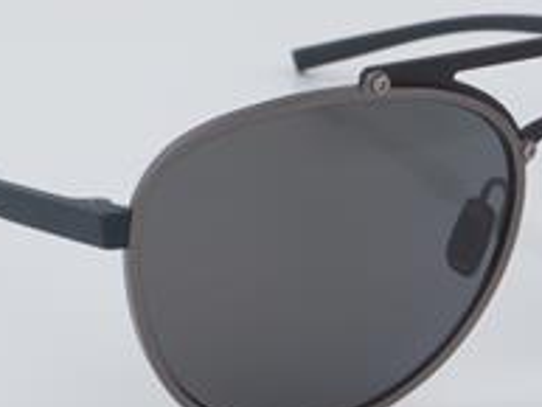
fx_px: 2334
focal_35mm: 149
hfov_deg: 13.2
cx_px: 345
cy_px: 258
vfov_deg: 10.0
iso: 100
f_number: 32
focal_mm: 50
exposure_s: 1/4
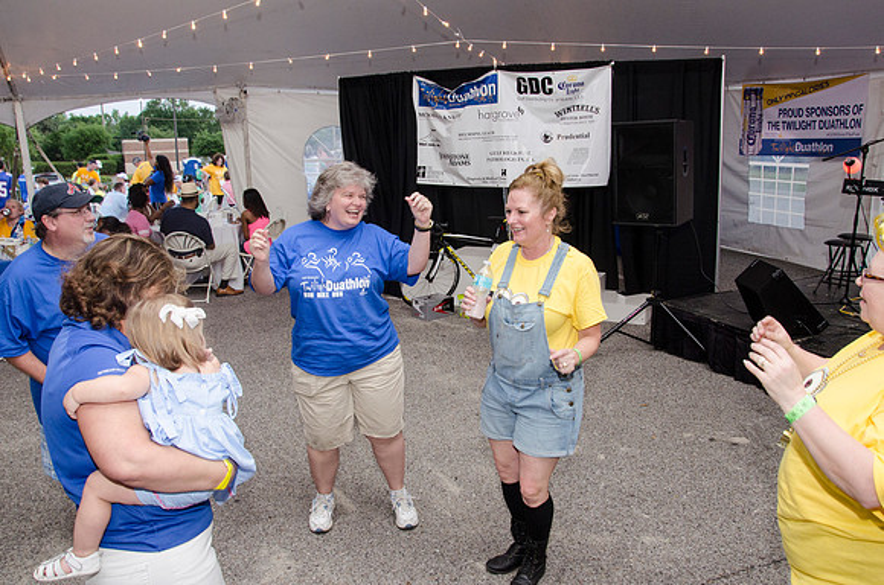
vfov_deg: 47.7
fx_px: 662
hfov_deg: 67.5
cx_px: 442
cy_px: 292
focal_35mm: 27
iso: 800
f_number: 8
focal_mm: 18
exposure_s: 1/60
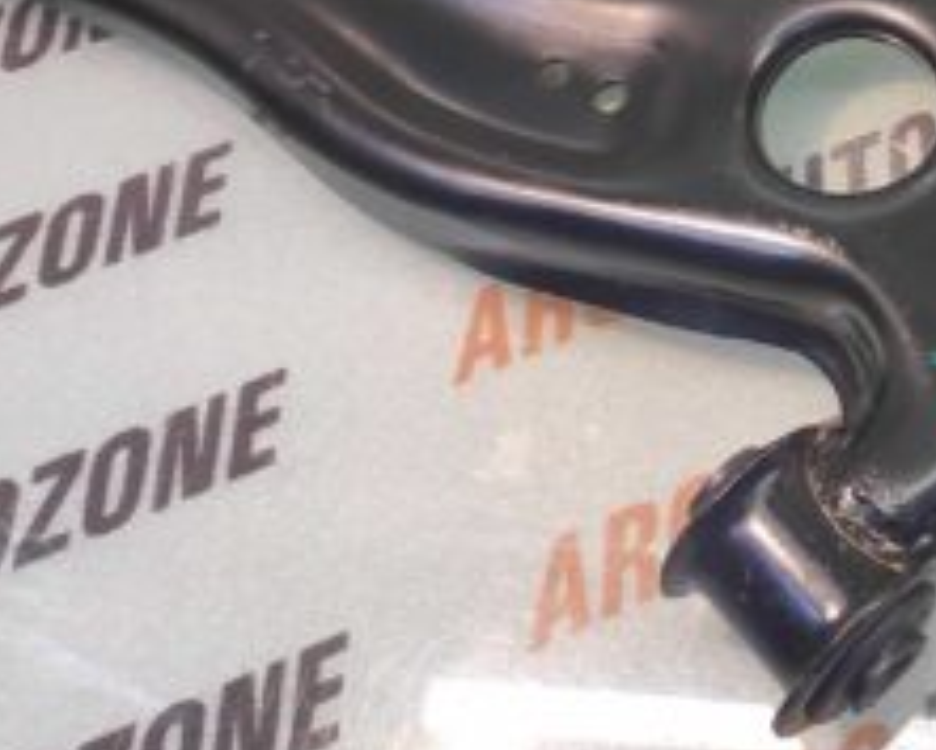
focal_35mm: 45
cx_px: 898
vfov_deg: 29.6
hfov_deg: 37.5
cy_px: -104
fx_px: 1247
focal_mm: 4.74
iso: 194
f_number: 1.79
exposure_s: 1/33
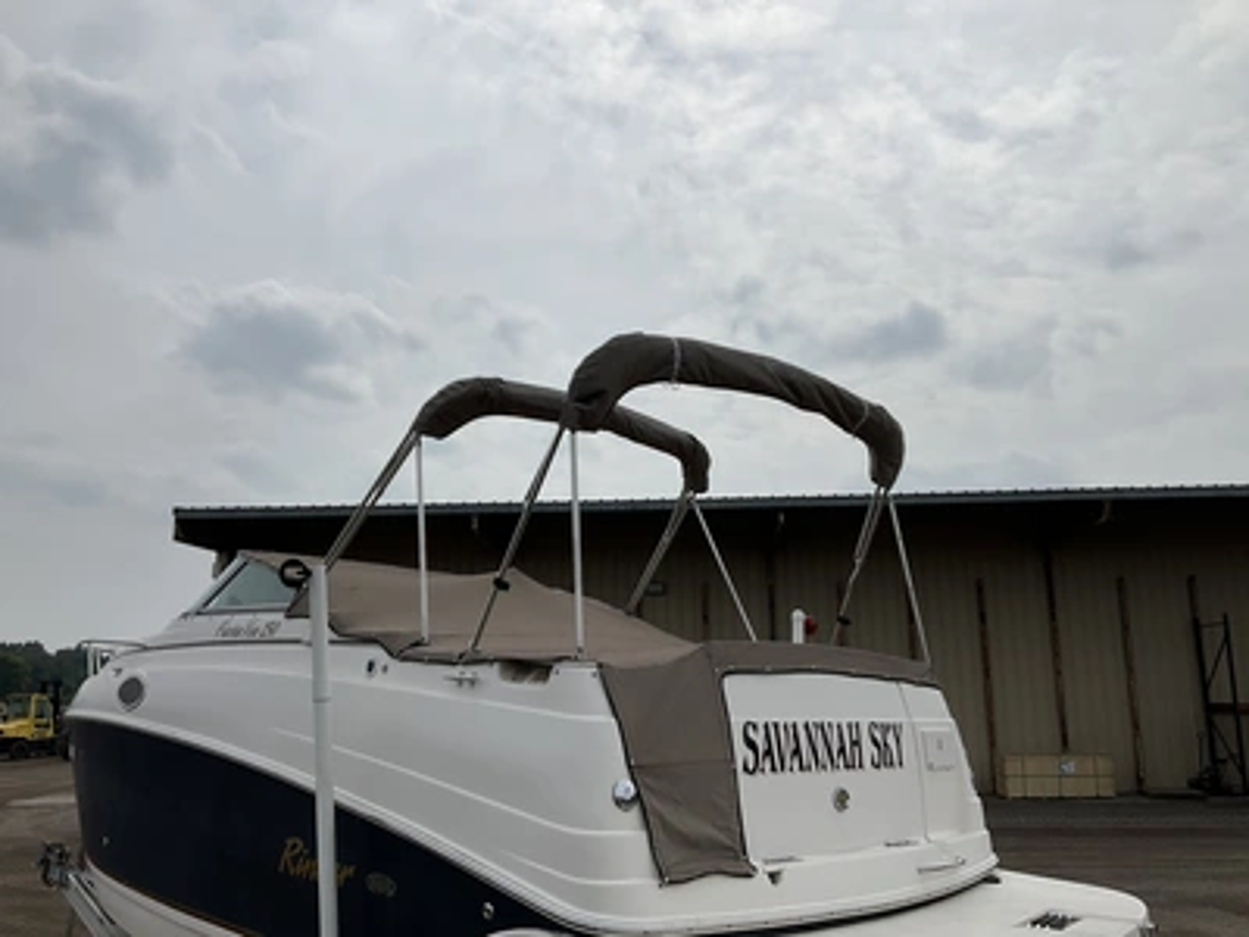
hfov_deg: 61.7
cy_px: 468
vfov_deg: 48.2
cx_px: 624
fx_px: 1046
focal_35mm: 29
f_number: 1.8
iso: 25
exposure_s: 1/6536
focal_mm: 3
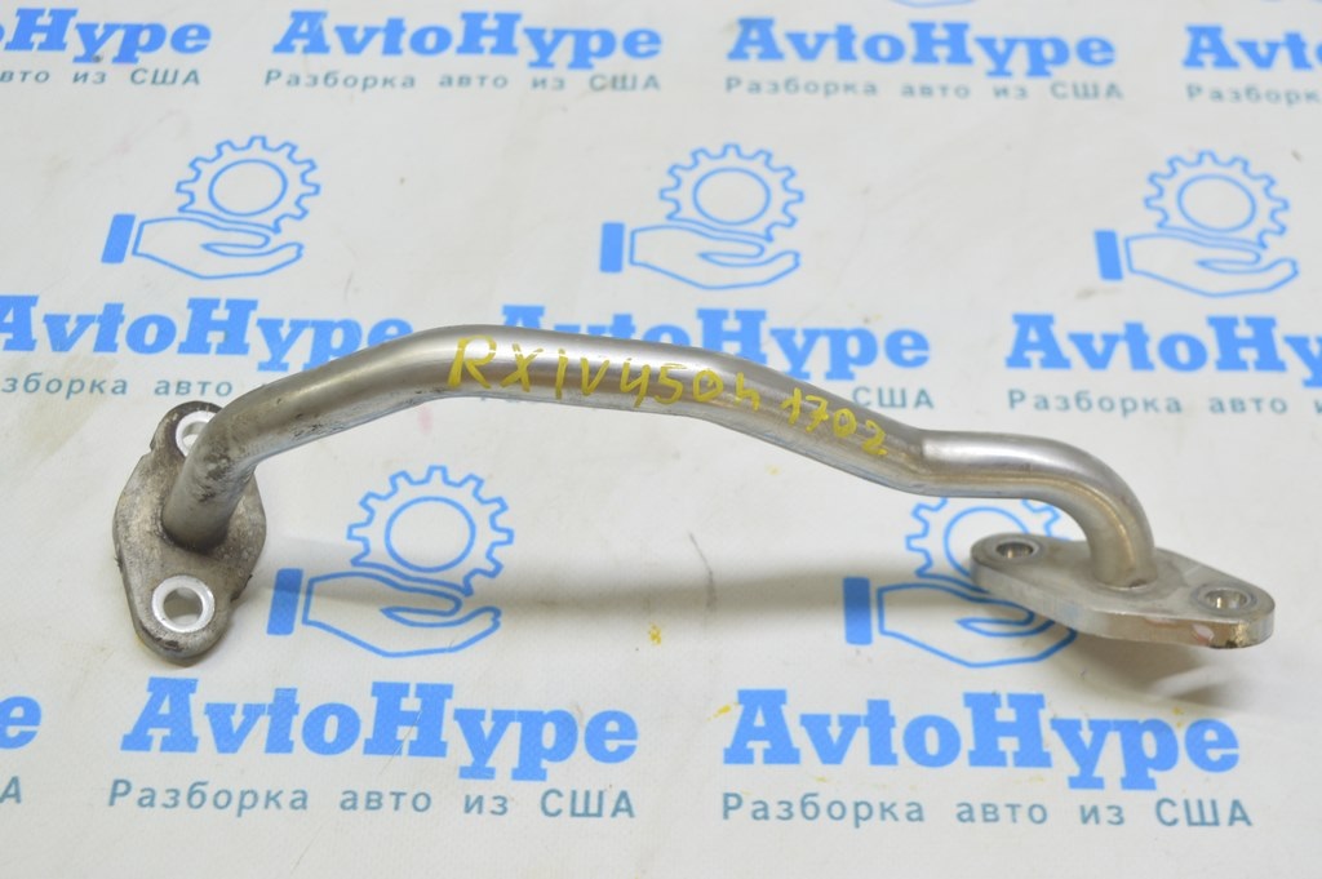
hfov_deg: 38.9
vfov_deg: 26.4
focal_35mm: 51
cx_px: 661
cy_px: 440
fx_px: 1871
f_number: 5.6
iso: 400
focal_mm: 34
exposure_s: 1/20
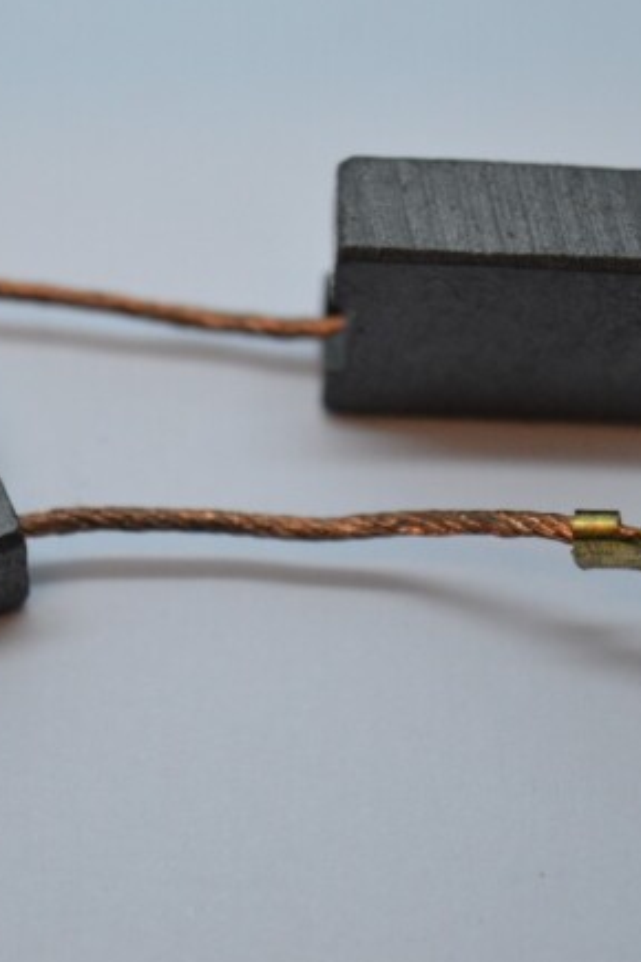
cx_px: 197
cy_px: 446
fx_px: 3178
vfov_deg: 17.2
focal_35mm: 119
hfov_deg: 11.5
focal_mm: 48
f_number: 5.3
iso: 400
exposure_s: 1/125
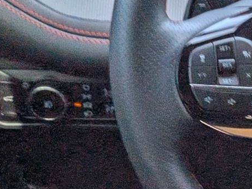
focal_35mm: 172
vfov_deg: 8.6
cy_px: 35
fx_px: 1252
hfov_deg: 10.9
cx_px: 413
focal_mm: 6.9
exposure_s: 1/102
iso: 23
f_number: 1.68
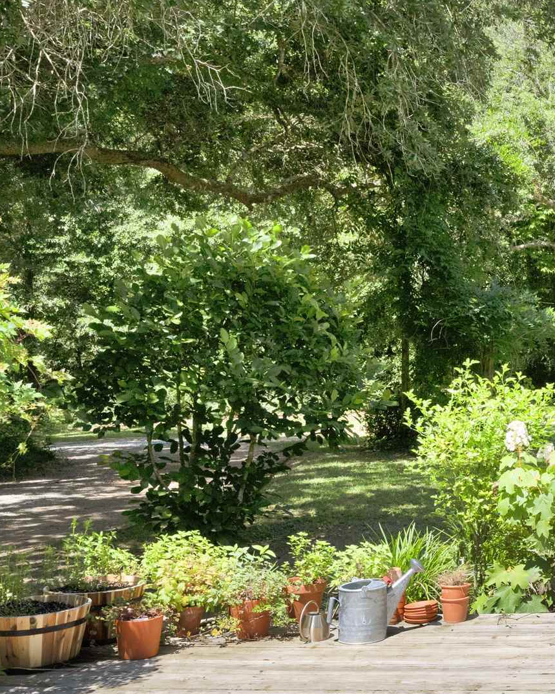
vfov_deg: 36.7
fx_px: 1047
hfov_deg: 25.9
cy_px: 339
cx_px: 697
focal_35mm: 51
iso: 400
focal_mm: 19
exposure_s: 1/500
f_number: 11
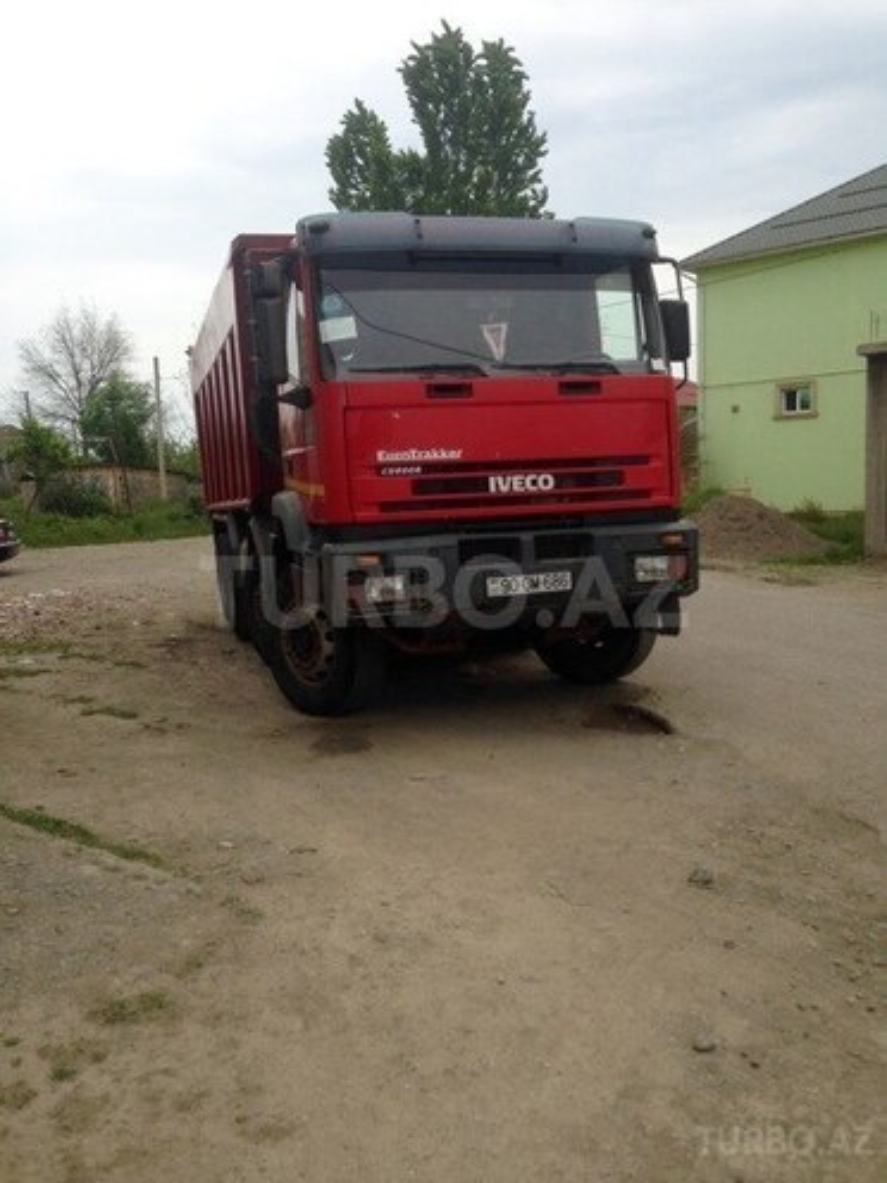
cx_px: 444
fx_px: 1127
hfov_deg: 42.9
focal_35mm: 33
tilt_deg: -2.4
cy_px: 592
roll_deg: -2.5
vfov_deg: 55.4
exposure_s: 1/809
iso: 50
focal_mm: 4.12
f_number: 2.4
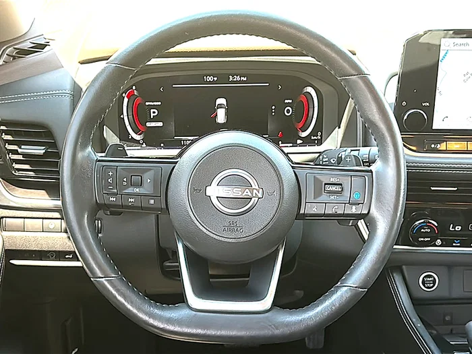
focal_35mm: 48
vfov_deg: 30.3
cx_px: 236
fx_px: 654
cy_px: 177
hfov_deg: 39.7
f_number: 1.78
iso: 125
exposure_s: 1/200
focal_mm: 6.86
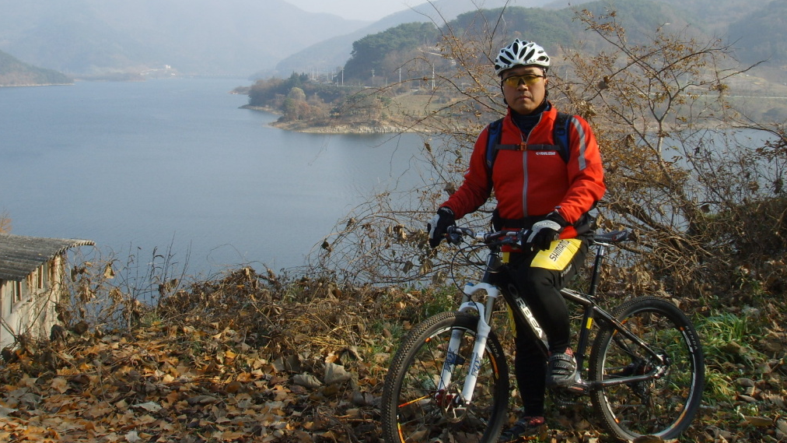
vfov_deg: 27.6
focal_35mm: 43
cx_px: 394
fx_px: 897
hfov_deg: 47.4
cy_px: 177
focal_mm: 6.6
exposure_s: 1/125
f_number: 6.3
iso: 50
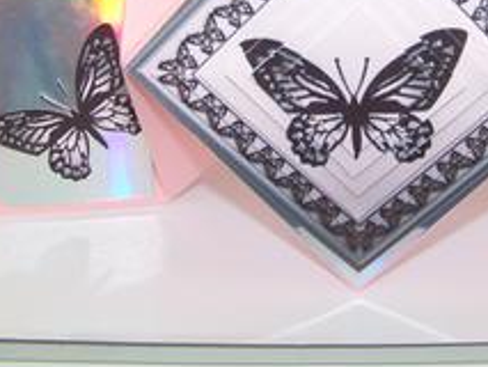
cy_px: 23
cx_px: 347
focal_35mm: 76
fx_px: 1072
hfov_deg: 25.4
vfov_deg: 19.0
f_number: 2.8
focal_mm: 5.85
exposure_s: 1/320
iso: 68
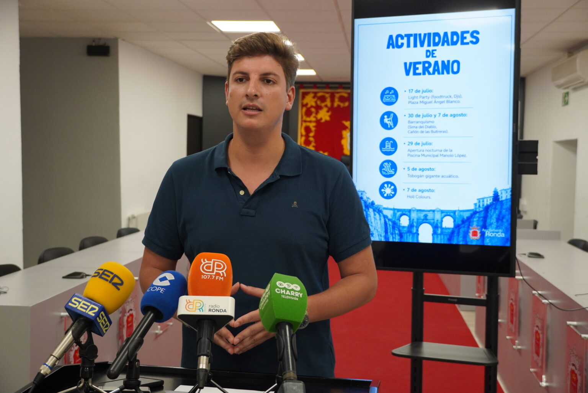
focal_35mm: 50
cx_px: 294
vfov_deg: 27.3
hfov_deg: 39.9
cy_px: 196
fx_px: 809
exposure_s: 1/160
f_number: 4.5
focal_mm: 33
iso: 1000
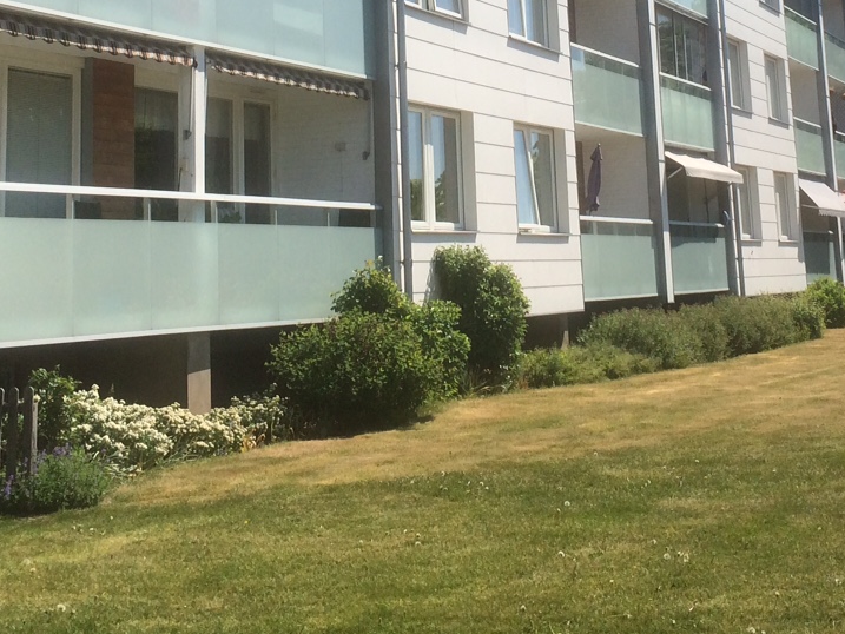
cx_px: 490
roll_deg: +1.6
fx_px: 1611
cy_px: -61
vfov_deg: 21.2
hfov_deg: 29.3
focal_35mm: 66
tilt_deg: +10.3
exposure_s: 1/2160
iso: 32
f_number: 2.2
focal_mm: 4.15
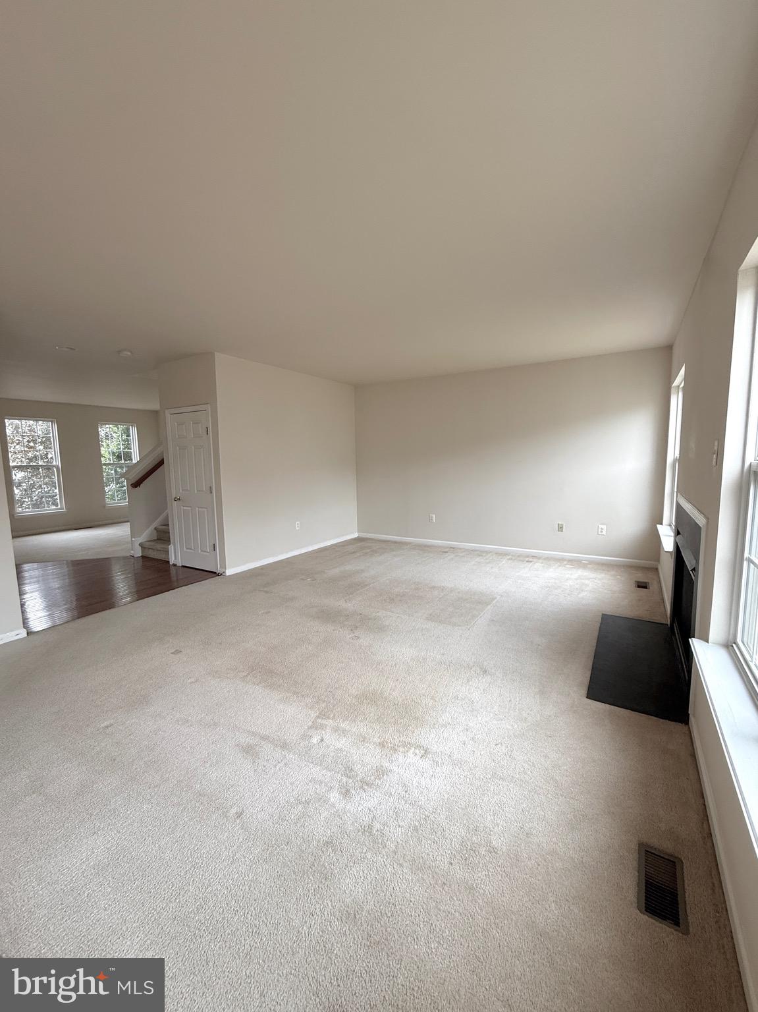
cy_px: 506
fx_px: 409
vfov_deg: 102.1
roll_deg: +1.2
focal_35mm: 14
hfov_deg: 85.6
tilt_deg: -5.9
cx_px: 379
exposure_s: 1/120
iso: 125
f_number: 2.2
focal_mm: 2.22
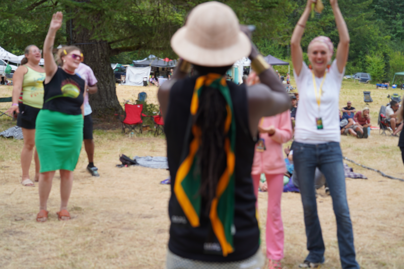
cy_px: 134
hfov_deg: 41.9
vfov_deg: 28.6
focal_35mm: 47
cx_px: 202
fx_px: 527
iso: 160
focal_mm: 47
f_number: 4
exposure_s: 1/160
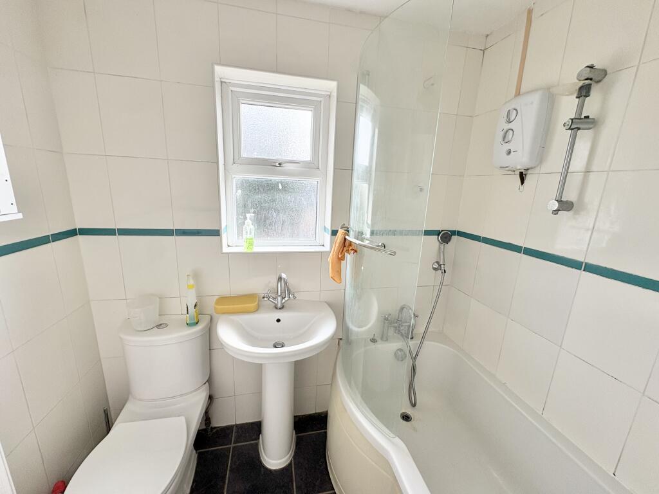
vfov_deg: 85.7
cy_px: 247
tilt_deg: -13.2
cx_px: 330
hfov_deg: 102.1
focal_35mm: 14
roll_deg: -1.5
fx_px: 267
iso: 64
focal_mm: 2.22
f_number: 2.2
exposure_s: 1/140
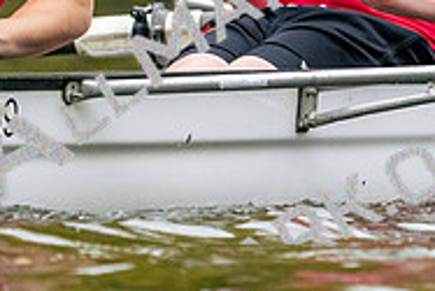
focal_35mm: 1238
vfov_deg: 1.1
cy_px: -155
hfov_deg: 1.7
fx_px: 14970
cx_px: 454
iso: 5600
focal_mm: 400
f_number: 4.5
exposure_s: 1/2000
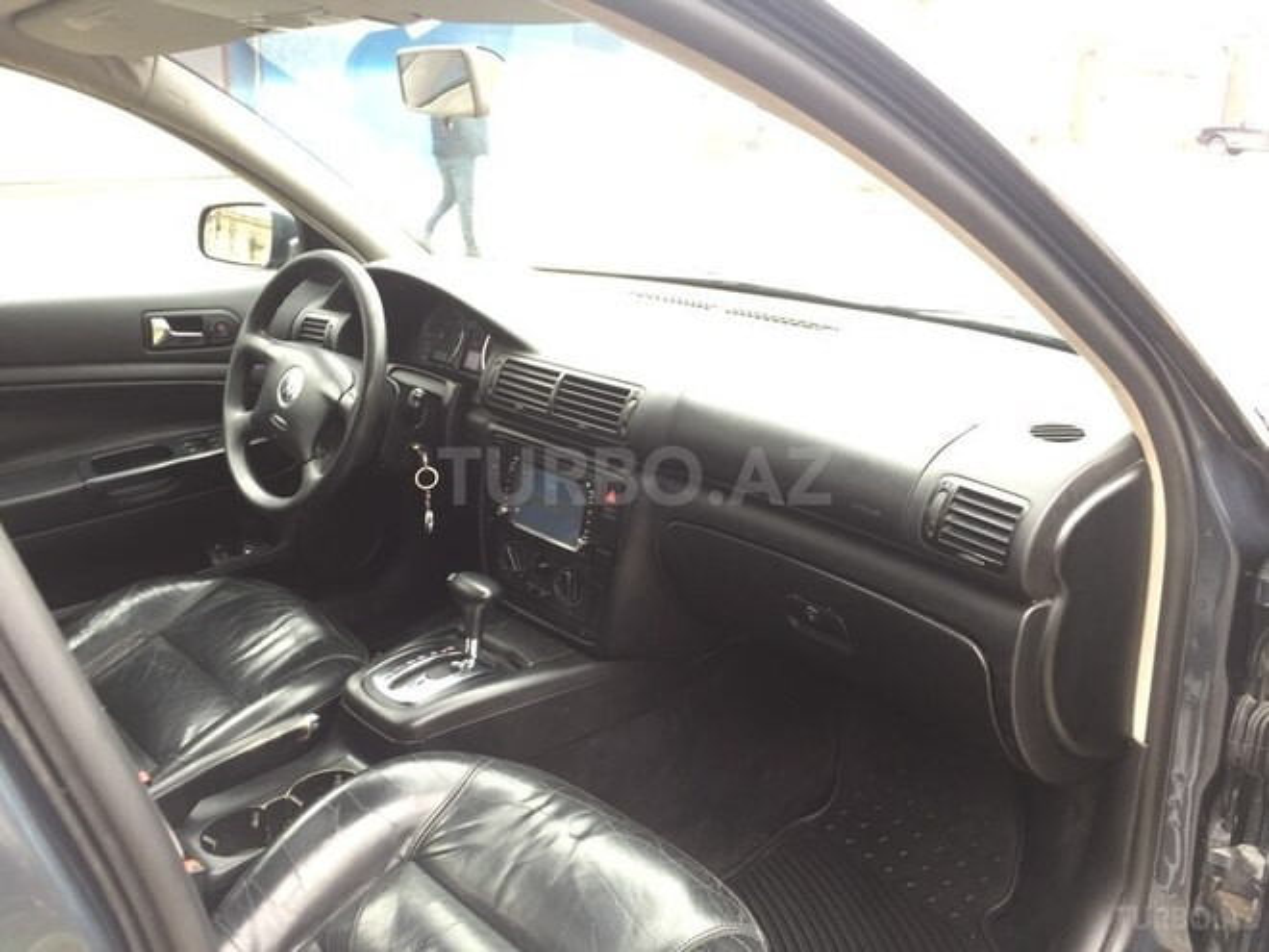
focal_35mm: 29
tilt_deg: -17.2
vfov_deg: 48.2
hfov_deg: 61.7
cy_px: 476
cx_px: 634
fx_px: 1063
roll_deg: -0.4
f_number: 2.2
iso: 32
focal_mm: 4.15
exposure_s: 1/33
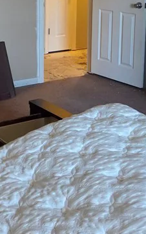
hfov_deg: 17.1
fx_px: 440
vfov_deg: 28.5
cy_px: 19
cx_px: -72
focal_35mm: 69
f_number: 1.8
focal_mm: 5.4
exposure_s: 1/120
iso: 1600
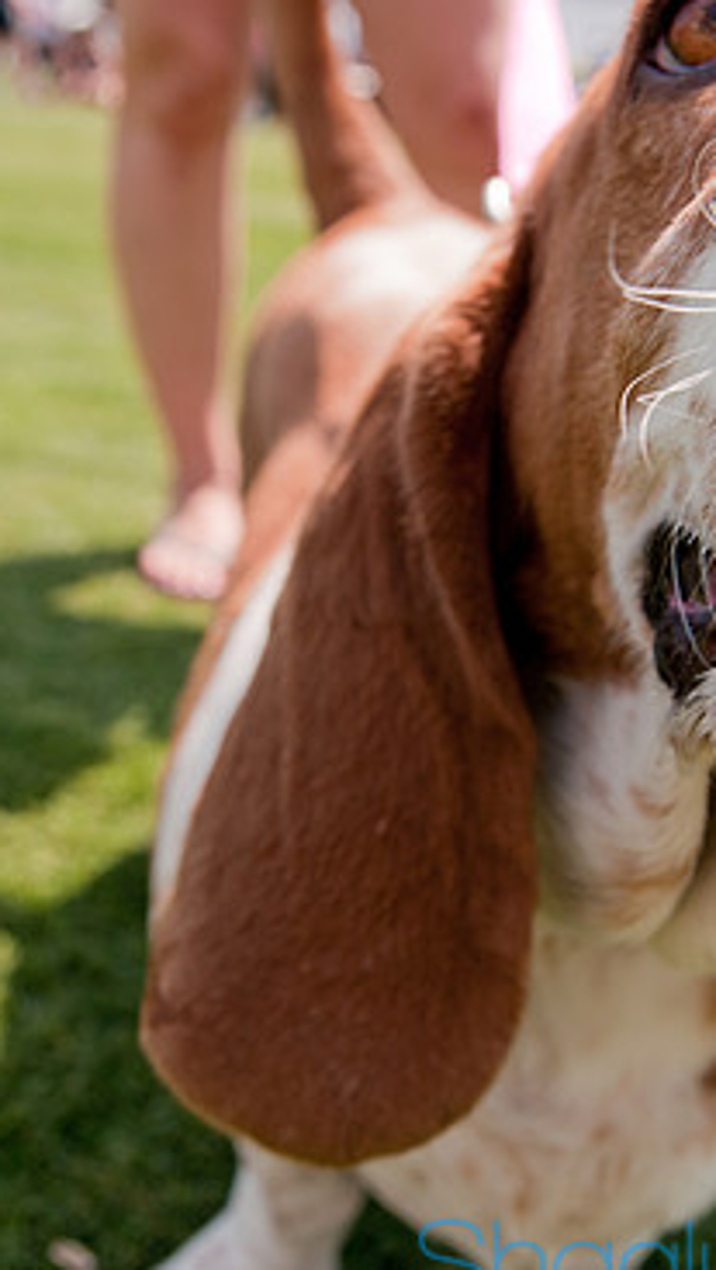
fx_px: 1684
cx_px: 444
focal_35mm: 50
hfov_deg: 23.9
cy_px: 657
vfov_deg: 41.3
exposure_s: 1/500
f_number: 5.6
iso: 200
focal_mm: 26
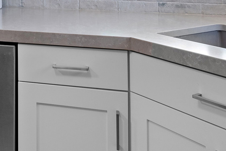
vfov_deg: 20.1
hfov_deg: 29.9
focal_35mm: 61
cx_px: -15
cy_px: -57
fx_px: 383
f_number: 8
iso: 500
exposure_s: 1/6
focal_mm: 16
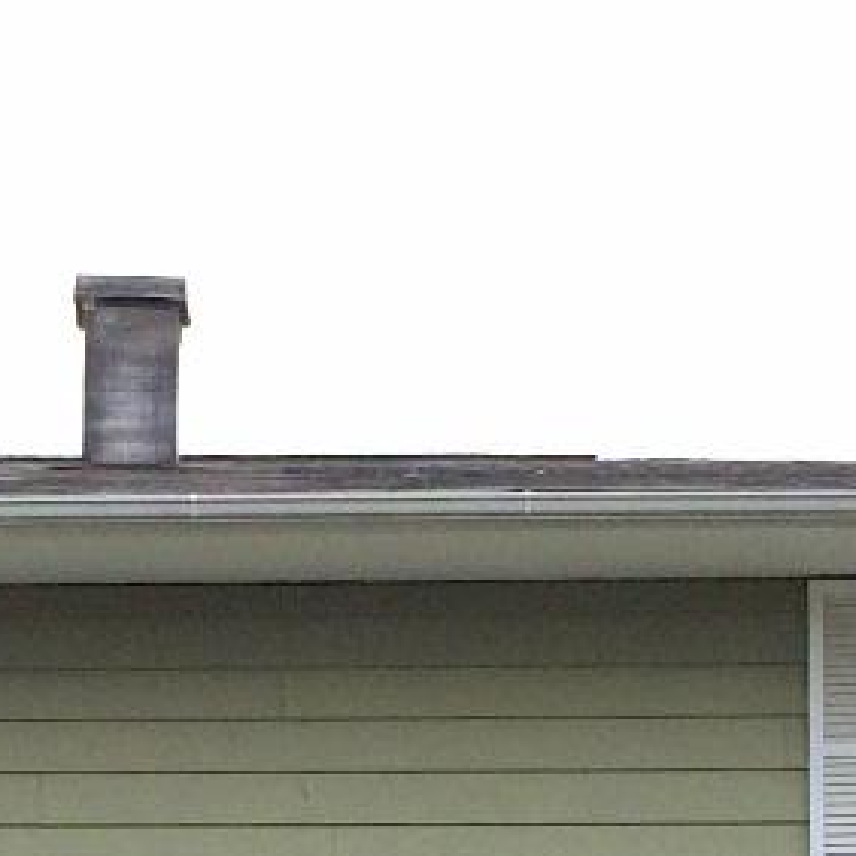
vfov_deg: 12.8
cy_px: 1181
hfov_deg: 13.2
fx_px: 3665
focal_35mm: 131
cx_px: 106
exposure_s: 1/873
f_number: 2.2
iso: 32
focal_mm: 4.15
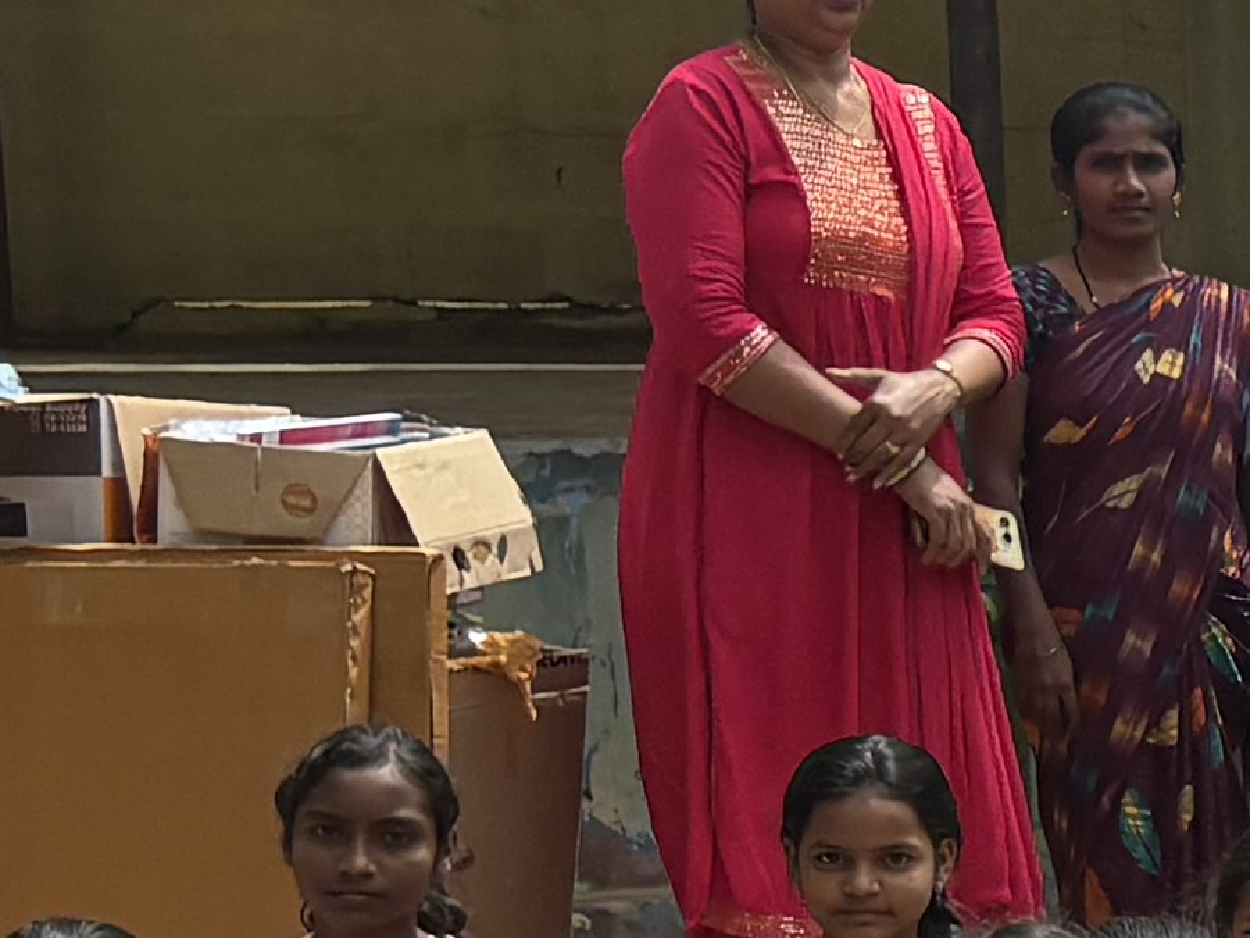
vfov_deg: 9.0
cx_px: 3364
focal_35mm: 165
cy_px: 852
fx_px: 5958
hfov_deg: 9.9
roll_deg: +0.3
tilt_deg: -6.3
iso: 50
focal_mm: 5.96
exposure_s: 1/2639
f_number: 1.6
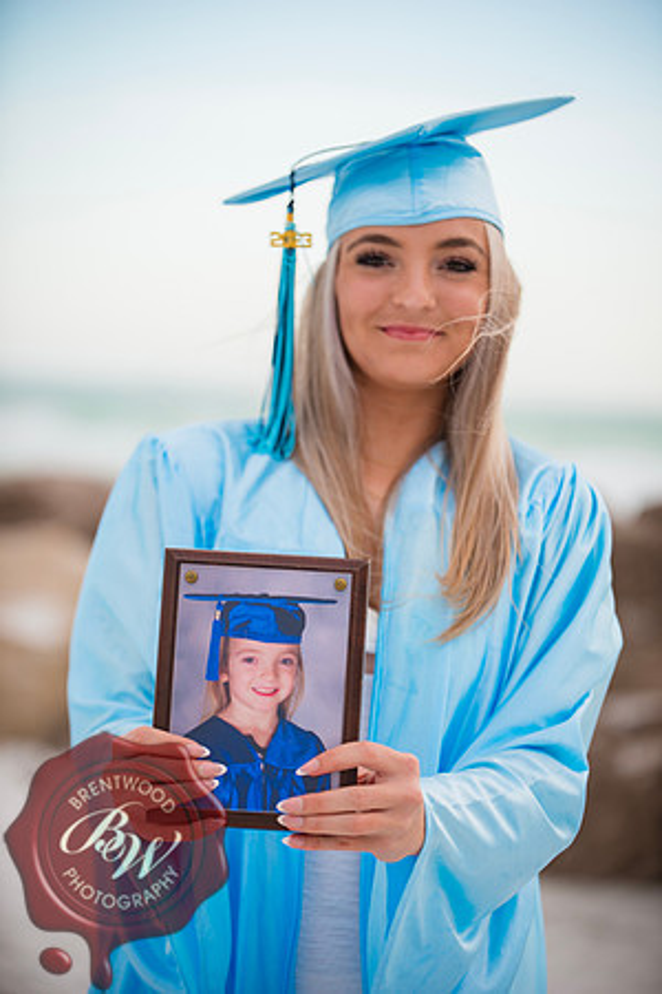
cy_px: 497
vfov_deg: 20.8
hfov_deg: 14.0
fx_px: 2703
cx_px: 331
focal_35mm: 98
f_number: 2.8
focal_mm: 98
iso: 100
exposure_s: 1/400
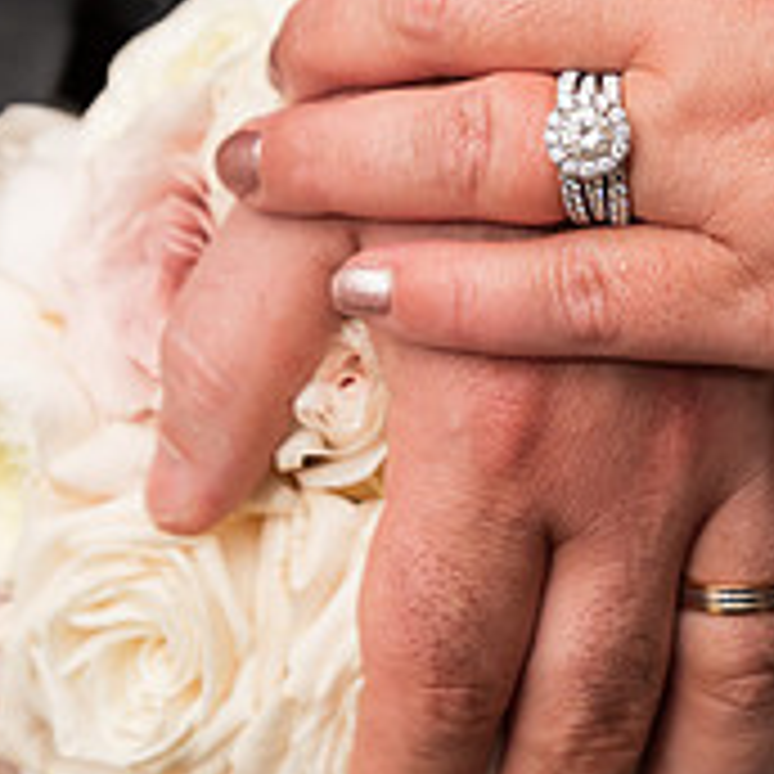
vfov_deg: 22.0
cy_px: 216
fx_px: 1973
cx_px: 585
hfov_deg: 22.0
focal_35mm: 78
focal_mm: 35
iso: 640
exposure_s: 1/125
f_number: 5.6
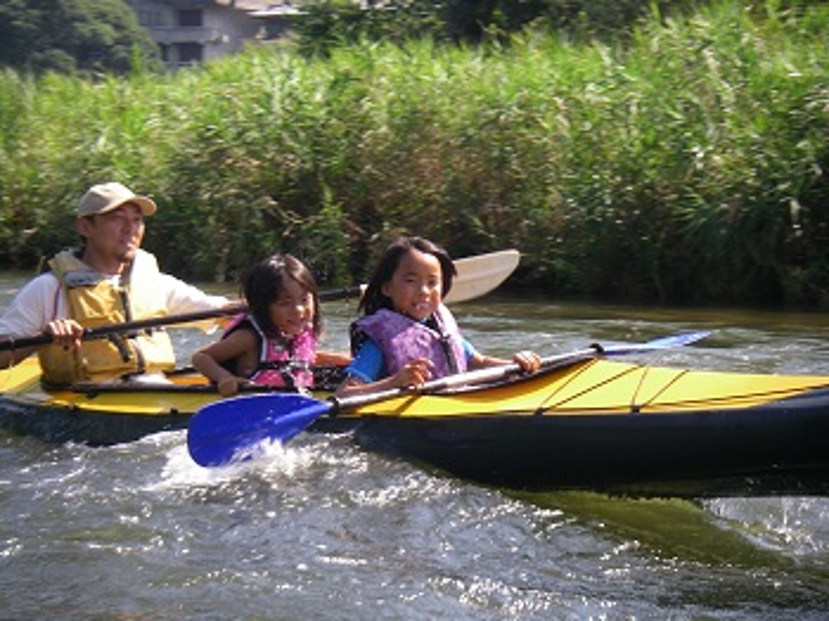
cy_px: 310
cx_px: 414
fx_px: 1986
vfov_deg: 17.8
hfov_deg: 23.6
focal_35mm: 83
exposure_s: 1/200
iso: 64
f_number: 3.9
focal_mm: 13.8
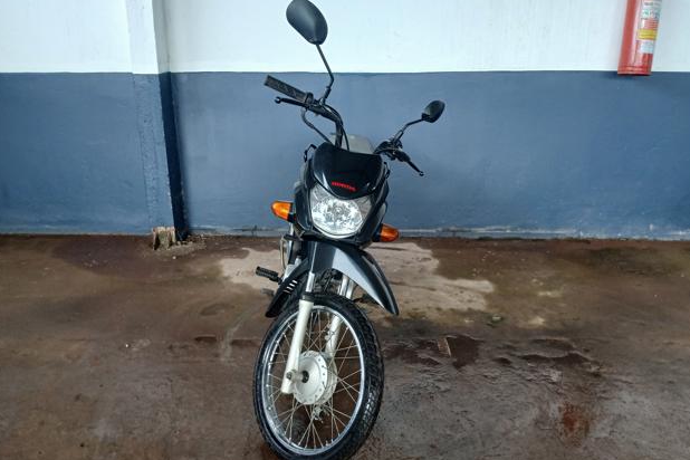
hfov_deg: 65.5
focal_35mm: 28
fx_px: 537
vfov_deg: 46.4
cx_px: 349
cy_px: 241
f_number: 1.8
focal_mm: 3.98
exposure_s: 1/60
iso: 160
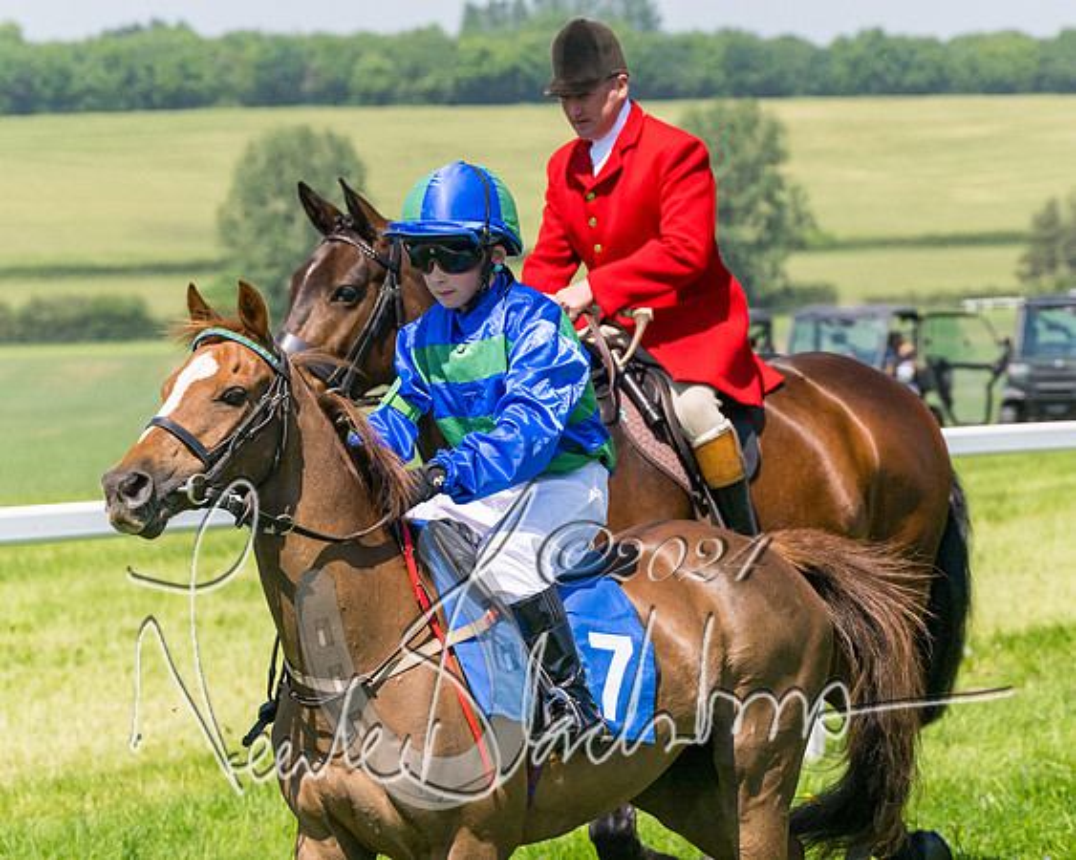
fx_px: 5283
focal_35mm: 166
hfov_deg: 11.6
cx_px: 627
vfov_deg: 9.3
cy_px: 430
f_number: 5
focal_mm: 98
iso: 400
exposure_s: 1/6400
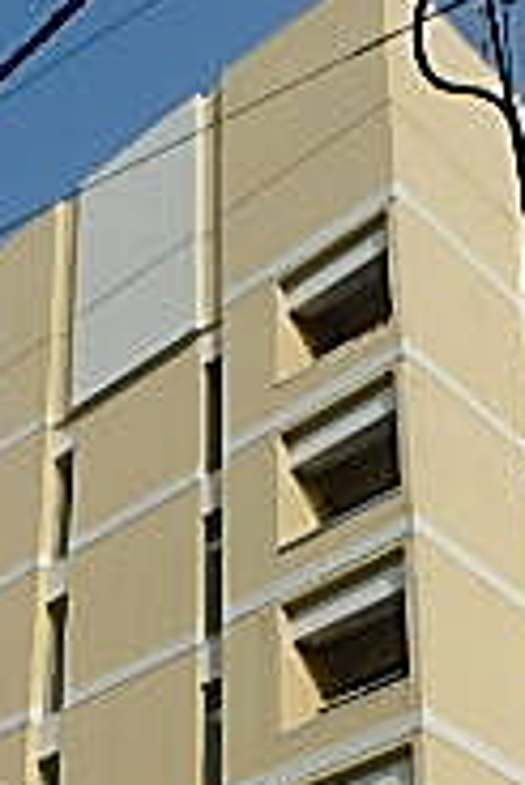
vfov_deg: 24.4
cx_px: 230
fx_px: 1659
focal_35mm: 76
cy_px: 913
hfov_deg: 18.0
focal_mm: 3.7
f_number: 6
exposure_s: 1/800
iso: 125
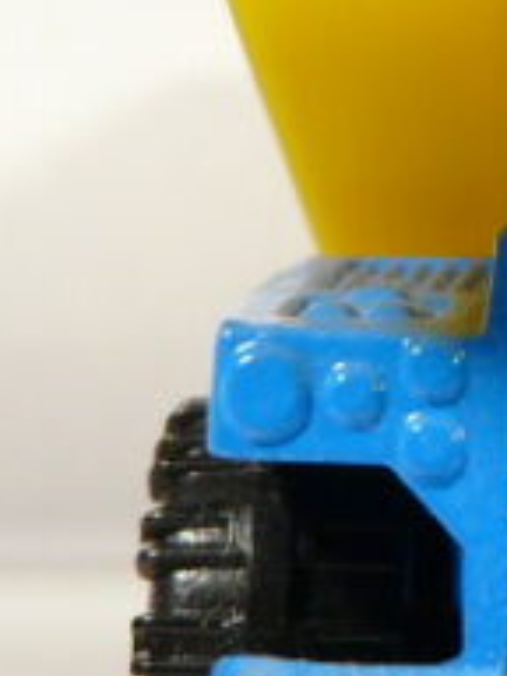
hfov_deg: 6.8
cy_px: 310
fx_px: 4218
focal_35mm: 216
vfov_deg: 9.2
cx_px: 817
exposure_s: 1/40
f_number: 3.2
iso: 100
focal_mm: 7
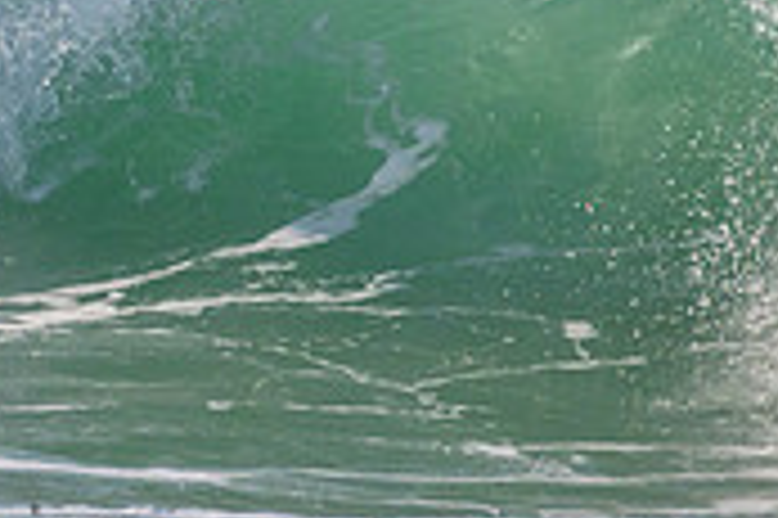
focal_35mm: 2687
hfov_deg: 0.8
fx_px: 58013
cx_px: -166
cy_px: -205
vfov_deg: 0.5
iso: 1000
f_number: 11
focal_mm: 800
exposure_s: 1/2000
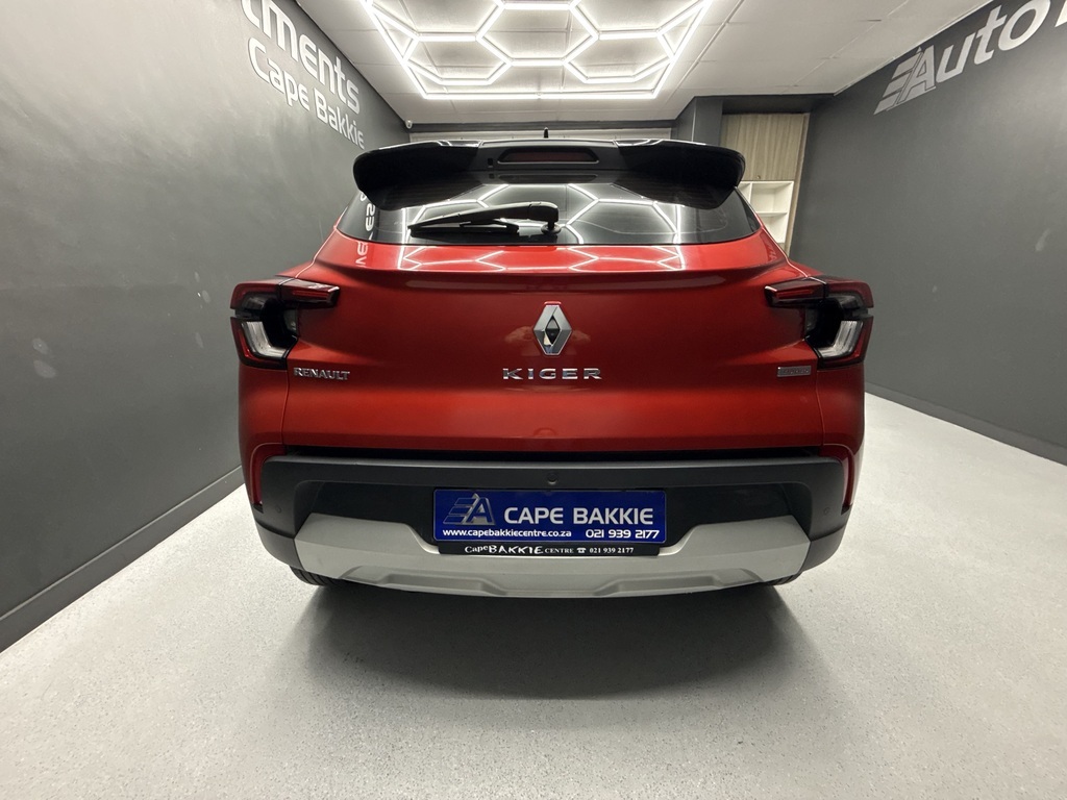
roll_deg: +0.6
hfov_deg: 102.1
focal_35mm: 14
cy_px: 400
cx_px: 534
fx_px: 432
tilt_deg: -15.9
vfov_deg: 85.7
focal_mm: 2.22
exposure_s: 1/50
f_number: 2.2
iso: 250
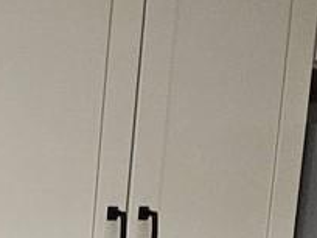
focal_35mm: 102
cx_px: -368
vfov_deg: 13.1
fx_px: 934
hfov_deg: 14.7
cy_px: 431
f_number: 2.2
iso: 250
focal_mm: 2.2
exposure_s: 1/60
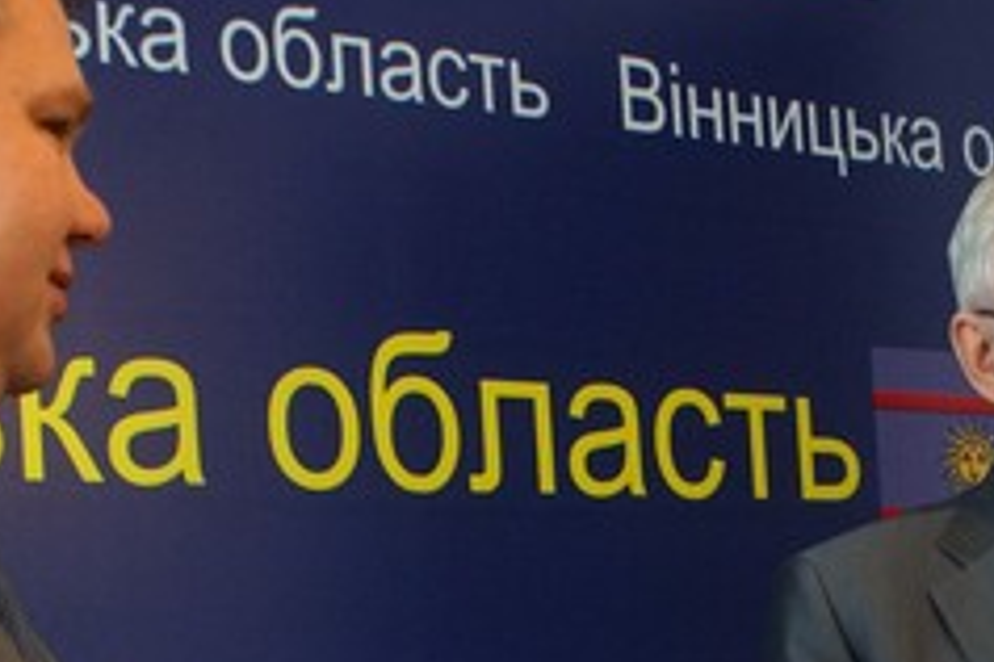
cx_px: 528
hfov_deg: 17.8
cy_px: 804
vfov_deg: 11.7
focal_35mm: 115
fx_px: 3175
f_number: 4.5
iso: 1000
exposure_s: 1/60
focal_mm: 26
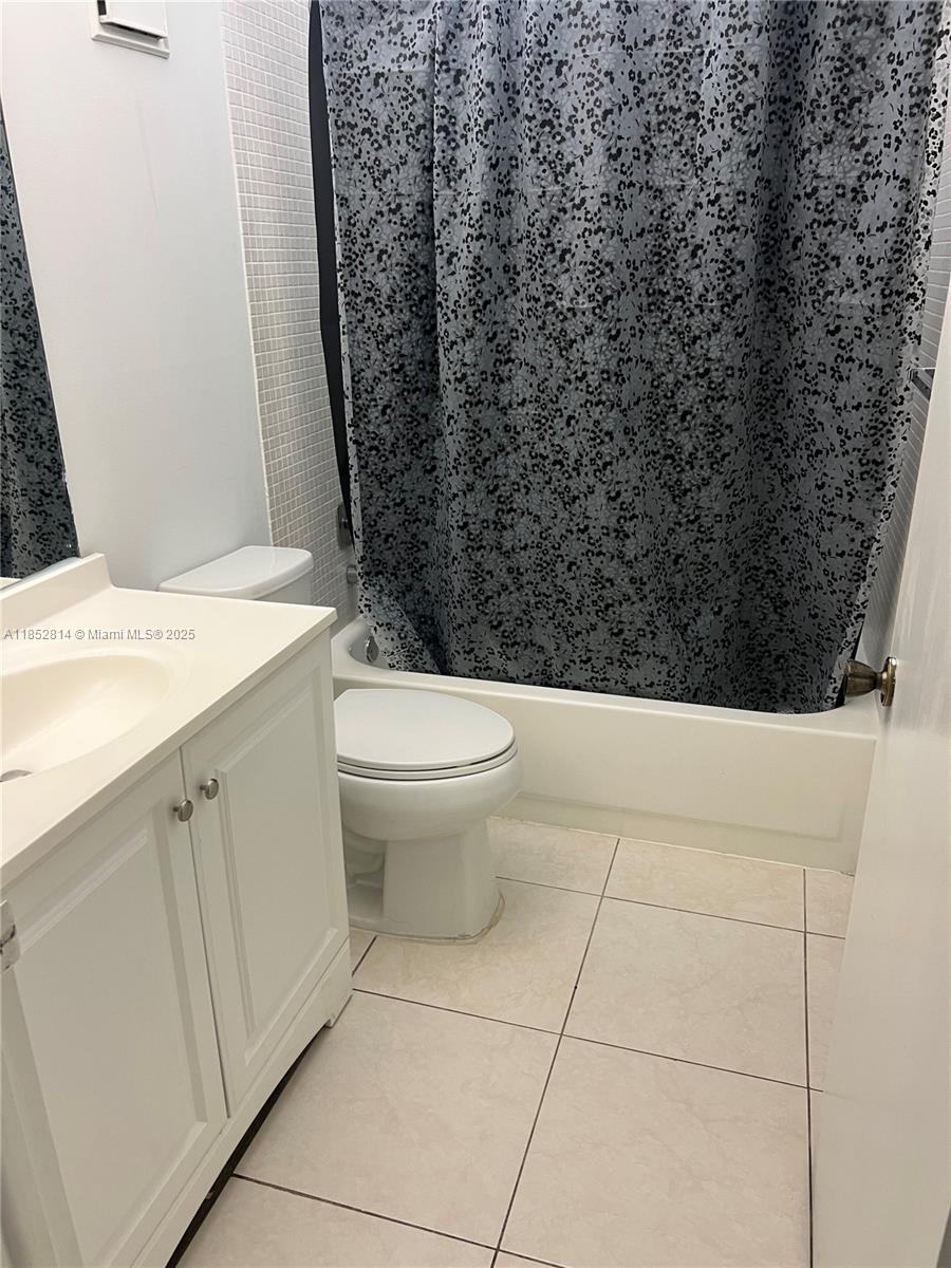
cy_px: 634
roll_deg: +1.1
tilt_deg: -21.7
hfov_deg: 53.1
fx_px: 952
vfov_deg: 67.3
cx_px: 476
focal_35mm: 26
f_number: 1.5
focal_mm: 5.7
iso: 80
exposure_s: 1/60
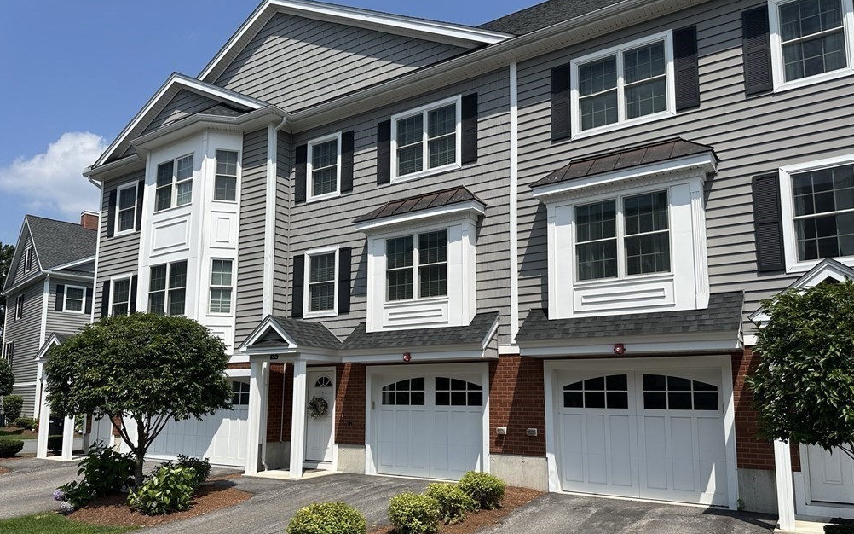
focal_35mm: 26
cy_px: 319
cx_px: 430
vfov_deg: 47.3
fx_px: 605
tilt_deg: +6.7
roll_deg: -0.8
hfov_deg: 70.4
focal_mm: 6.86
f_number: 1.78
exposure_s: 1/6211
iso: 80
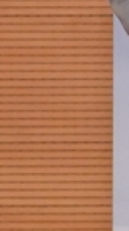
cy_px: -93
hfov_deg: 2.4
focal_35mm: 440
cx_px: 1150
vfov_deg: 4.9
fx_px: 2693
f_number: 4.5
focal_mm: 38
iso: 3200
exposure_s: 1/250
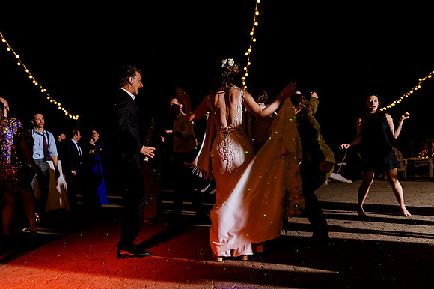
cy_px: 145
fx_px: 438
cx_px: 208
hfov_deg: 52.7
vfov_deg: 36.5
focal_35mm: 36
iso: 500
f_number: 2.8
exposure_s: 1/200
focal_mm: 34
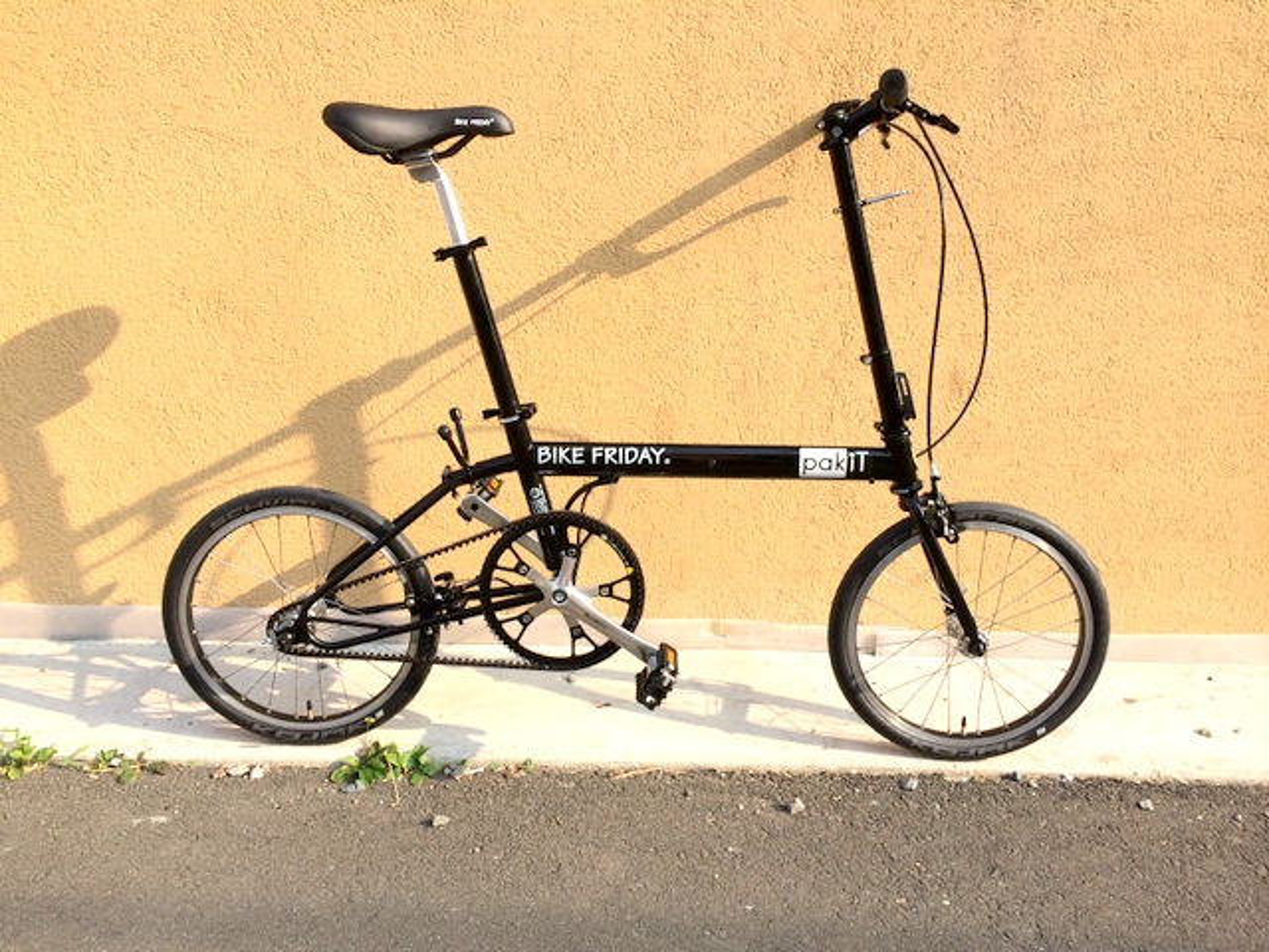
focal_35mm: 30
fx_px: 1100
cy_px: 476
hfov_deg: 60.0
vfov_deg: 46.8
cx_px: 634
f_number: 2.2
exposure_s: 1/1026
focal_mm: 4.12
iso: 32
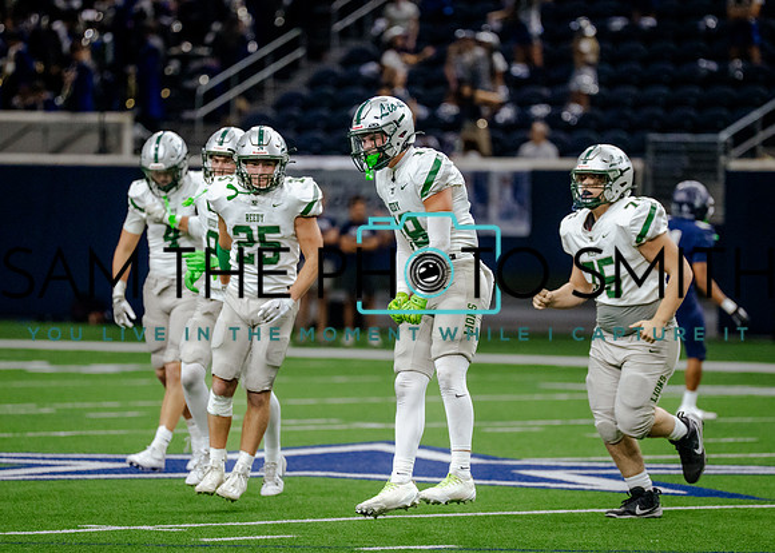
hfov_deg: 6.7
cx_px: 394
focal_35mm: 299
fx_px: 6579
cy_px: 294
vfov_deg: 4.8
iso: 3200
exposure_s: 1/1250
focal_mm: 200
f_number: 2.8
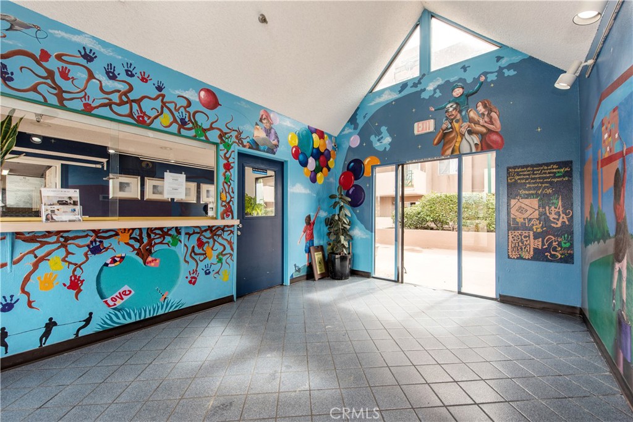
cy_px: 211
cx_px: 316
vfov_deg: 81.2
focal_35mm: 14
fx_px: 246
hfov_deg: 104.2
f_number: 5.6
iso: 180
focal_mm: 14
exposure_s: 1/125
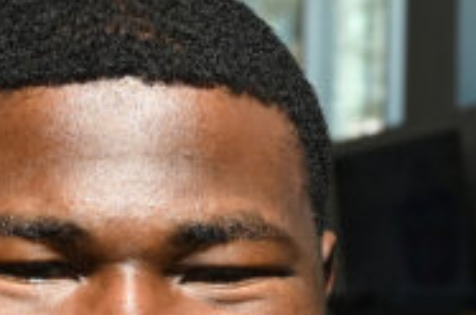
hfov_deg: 7.7
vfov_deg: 4.9
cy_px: 912
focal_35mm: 267
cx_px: 270
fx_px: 3524
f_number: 6.3
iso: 1000
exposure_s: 1/1000
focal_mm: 39
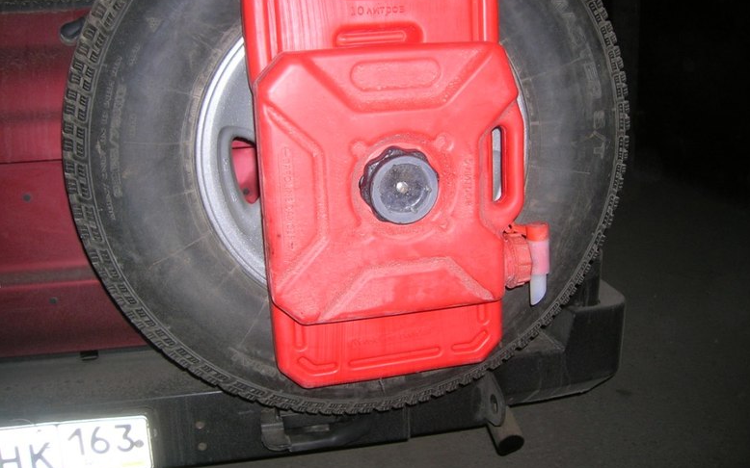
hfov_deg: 52.7
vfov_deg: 34.4
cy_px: 198
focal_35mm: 37
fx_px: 756
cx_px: 385
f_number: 2.9
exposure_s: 1/60.1
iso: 50
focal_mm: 5.7
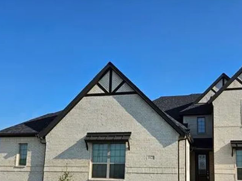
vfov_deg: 37.8
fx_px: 259
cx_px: 141
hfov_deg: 49.9
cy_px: 131
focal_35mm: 37
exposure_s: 1/2333
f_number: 1.8
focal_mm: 5.4
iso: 25
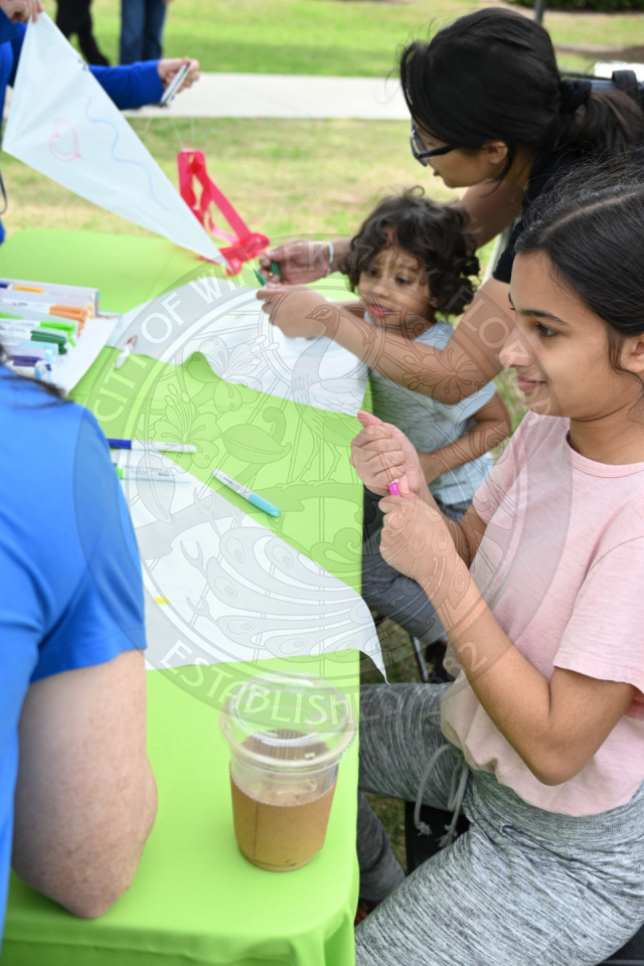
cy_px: 483
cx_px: 322
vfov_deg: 50.7
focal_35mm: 38
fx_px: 1020
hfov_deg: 35.1
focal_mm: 38
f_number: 4.8
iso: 200
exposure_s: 1/250
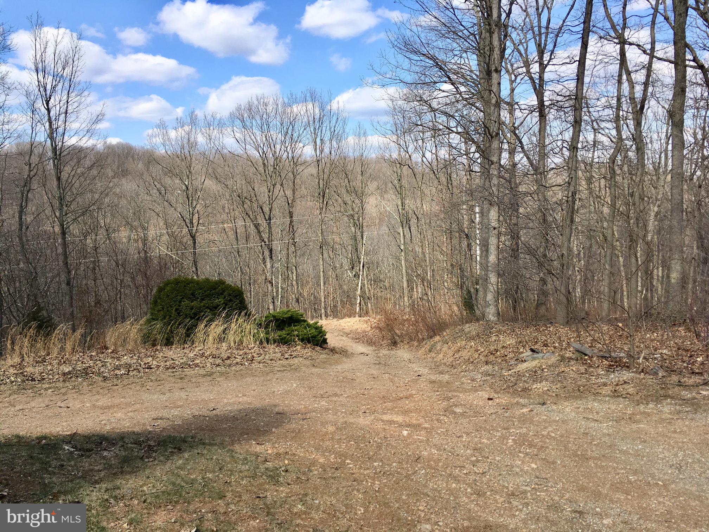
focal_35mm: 29
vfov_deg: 48.2
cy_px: 266
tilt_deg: -8.0
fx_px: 594
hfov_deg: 61.7
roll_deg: +0.1
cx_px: 354
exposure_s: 1/1399
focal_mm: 4.15
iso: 25
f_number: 2.2
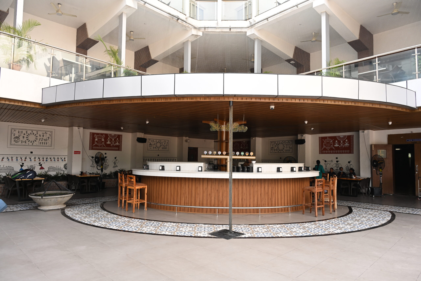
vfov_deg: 53.1
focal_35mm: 24
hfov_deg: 73.7
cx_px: 210
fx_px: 281
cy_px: 140
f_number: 6.3
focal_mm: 24
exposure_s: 1/100
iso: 250
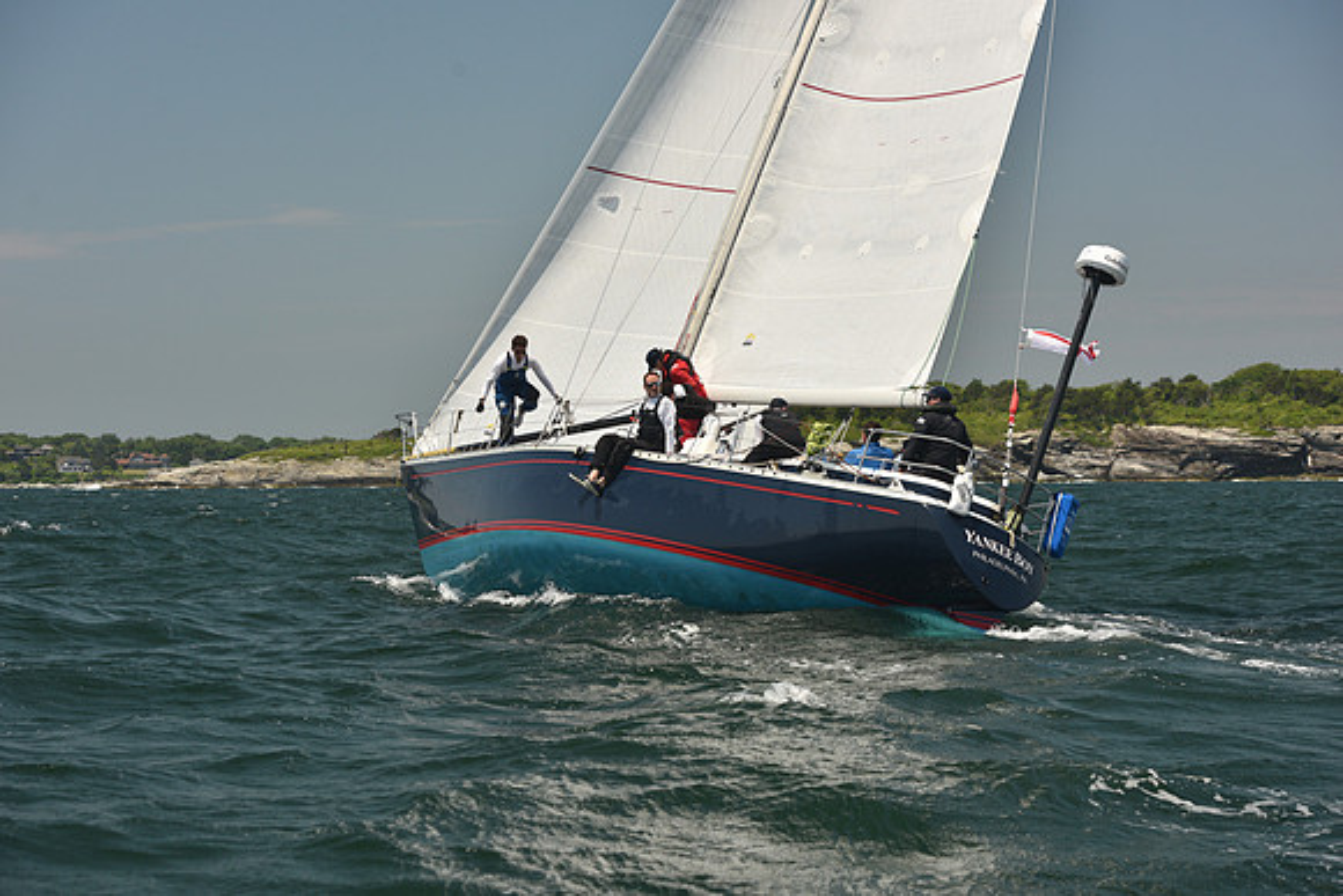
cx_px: 672
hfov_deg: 28.8
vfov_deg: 19.5
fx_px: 2612
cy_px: 448
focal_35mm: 70
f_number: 6.3
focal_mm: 70
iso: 250
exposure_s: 1/640
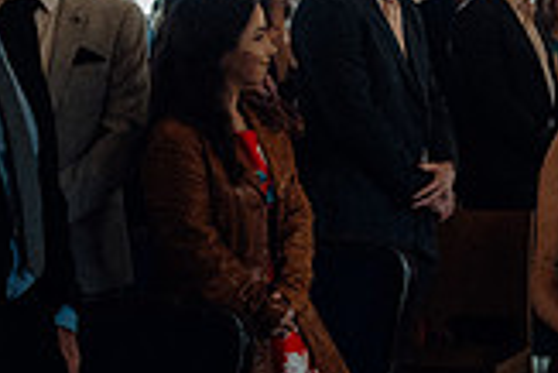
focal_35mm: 128
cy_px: 173
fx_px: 1986
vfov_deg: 10.7
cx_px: 757
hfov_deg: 15.1
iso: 5000
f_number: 3.5
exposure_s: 1/200
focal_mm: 36
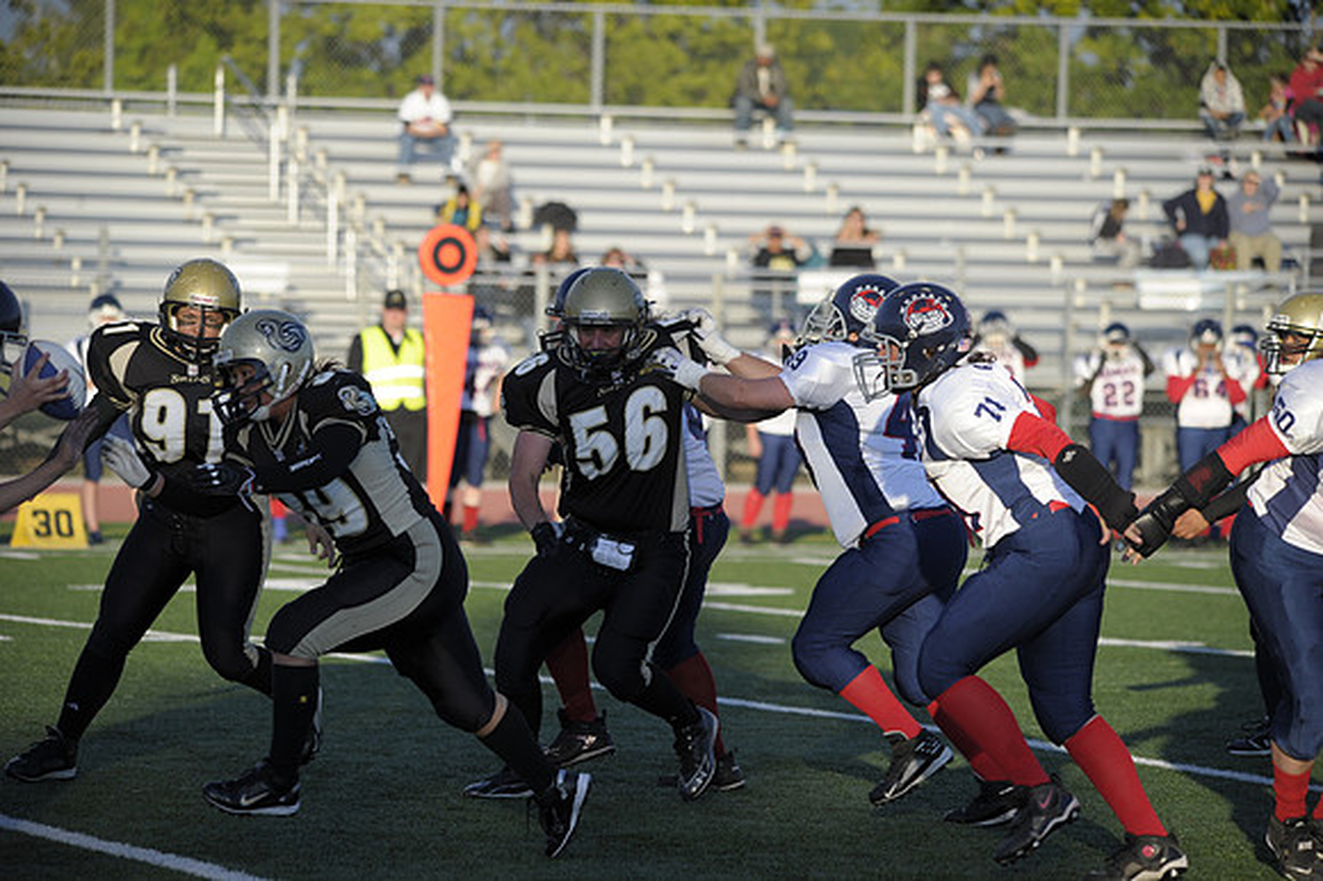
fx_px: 8447
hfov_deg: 9.0
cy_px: 440
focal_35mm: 230
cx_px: 662
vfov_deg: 6.0
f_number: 5.6
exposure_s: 1/1000
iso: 450
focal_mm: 230
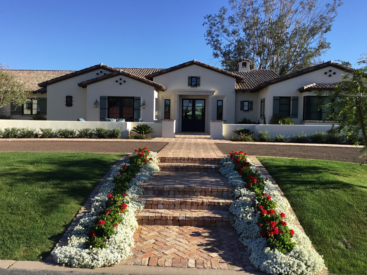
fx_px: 339
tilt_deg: -2.3
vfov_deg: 44.2
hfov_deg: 56.8
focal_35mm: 32
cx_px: 182
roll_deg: -0.6
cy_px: 134
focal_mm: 3.3
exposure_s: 1/815
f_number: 2.4
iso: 25
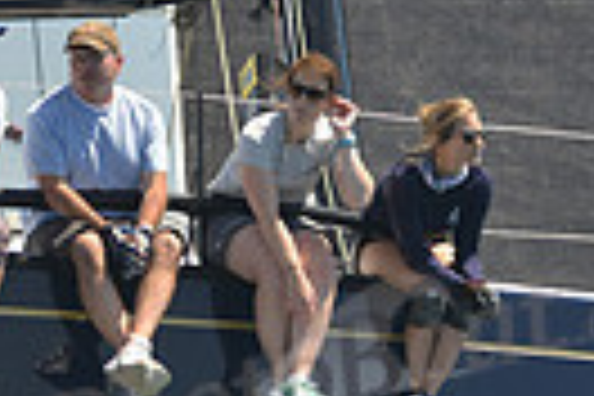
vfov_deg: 3.8
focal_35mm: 361
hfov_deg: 5.7
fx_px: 5956
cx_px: -180
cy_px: 196
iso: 280
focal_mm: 82
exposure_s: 1/1250
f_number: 2.8
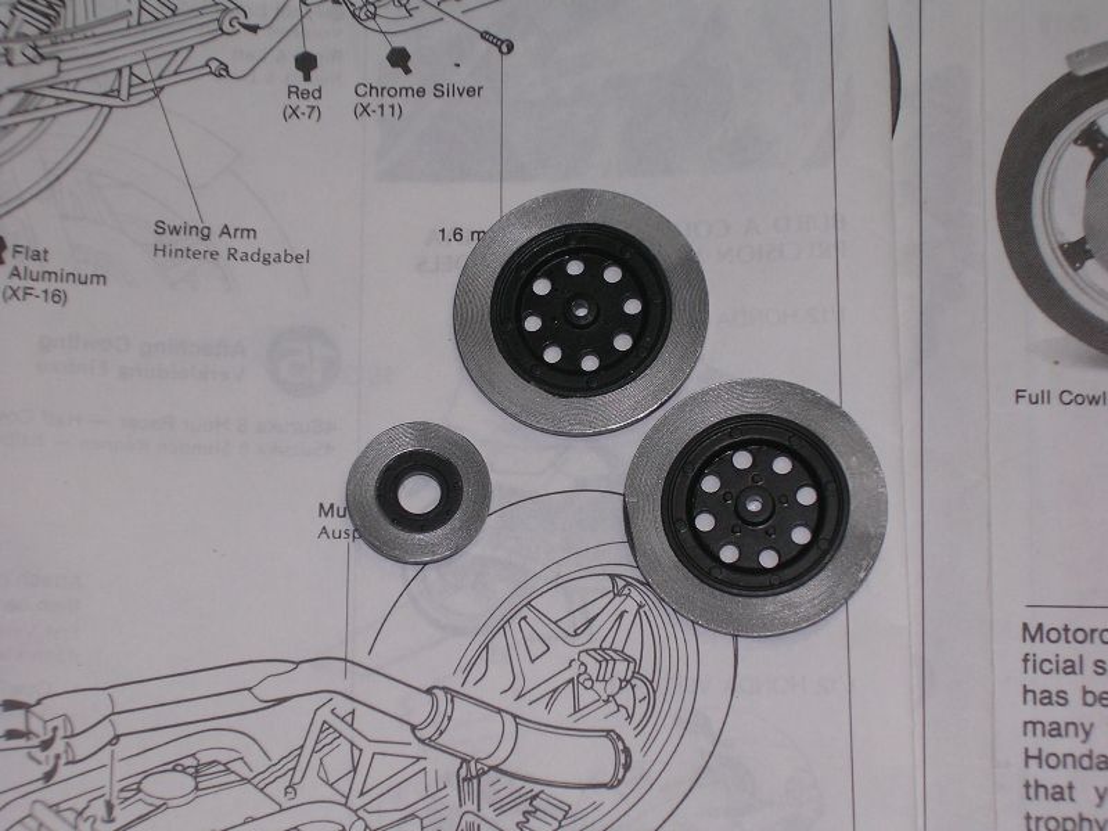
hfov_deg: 19.6
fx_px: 3201
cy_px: 416
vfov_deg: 14.8
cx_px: 554
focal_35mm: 100
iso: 100
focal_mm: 15.2
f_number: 4.5
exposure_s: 1/60.1
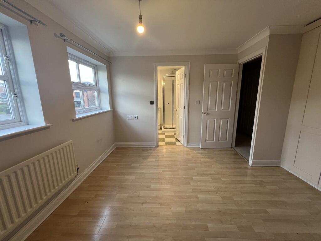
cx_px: 160
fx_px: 121
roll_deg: +0.0
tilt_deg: -10.1
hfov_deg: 106.2
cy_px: 120
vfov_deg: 89.9
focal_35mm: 13
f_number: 1.8
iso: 125
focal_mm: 1.57
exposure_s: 1/100
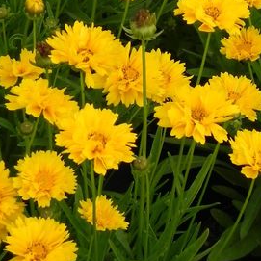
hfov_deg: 10.1
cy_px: -13
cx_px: 214
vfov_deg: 10.1
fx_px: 1467
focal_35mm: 172
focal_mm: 11.8
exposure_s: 1/1000
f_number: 4
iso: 160
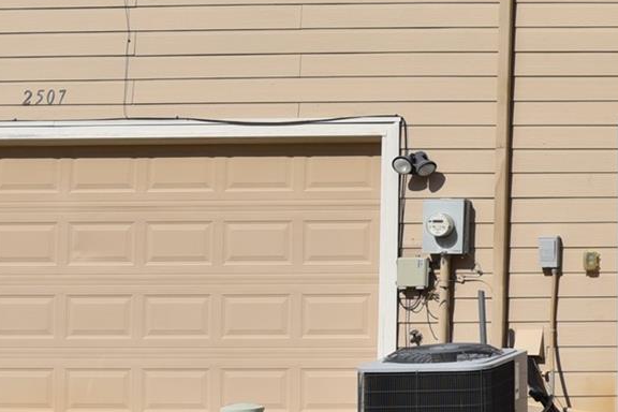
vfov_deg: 21.2
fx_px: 1099
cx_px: 972
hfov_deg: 23.6
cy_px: 184
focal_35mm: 64
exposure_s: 1/400
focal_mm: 18
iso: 100
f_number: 10
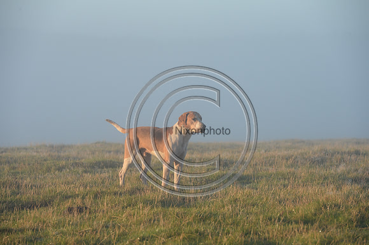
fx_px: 2049
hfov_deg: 10.3
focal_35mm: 200
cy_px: 122
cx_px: 184
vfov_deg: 6.9
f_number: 8
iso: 1250
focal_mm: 200
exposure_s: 1/1000
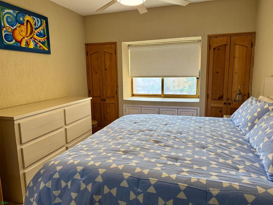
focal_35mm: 24
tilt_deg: -8.5
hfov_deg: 71.6
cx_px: 136
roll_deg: +1.0
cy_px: 102
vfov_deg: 56.8
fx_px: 189
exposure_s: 1/120
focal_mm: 6.76
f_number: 1.78
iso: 200
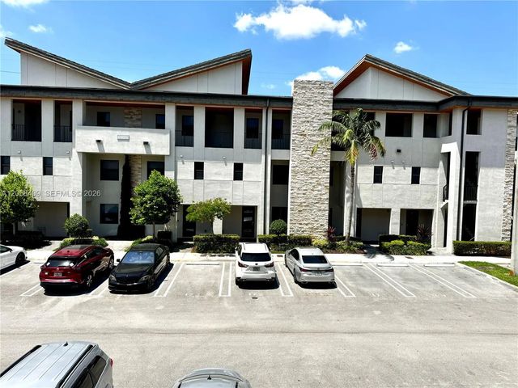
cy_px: 194
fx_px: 359
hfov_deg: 71.6
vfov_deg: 56.8
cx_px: 259
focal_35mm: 24
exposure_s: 1/4950
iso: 80
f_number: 1.78
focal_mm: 6.76
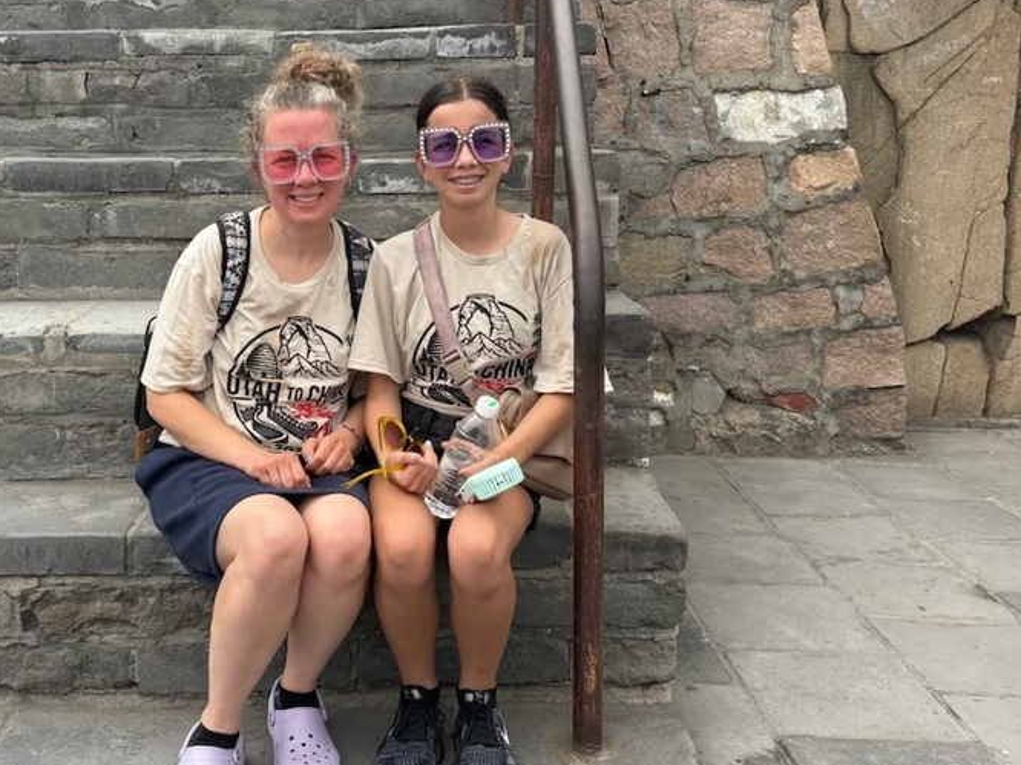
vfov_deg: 35.9
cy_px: 334
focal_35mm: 40
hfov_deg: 46.3
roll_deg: +0.7
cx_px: 362
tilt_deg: -8.3
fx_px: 1179
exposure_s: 1/2075
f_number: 1.6
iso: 64
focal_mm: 5.96
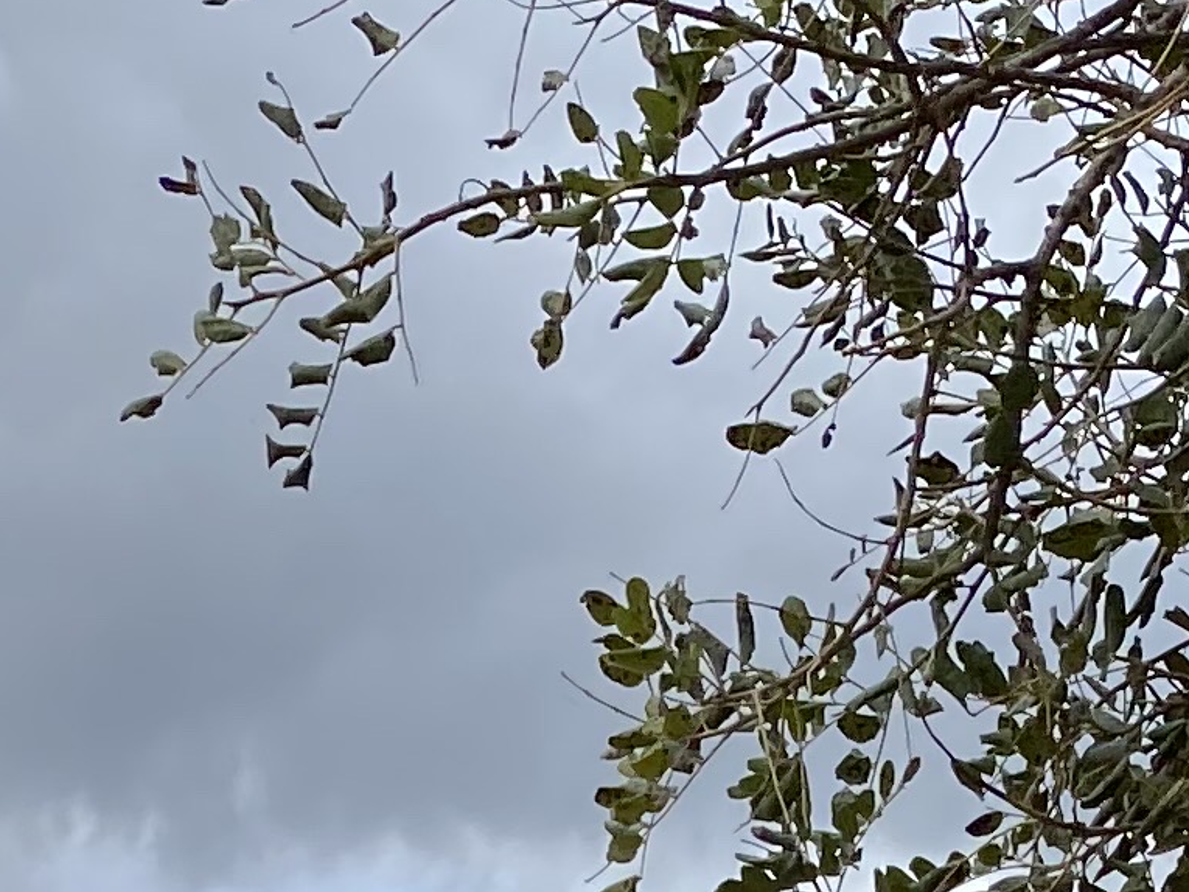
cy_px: 2303
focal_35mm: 137
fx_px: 4706
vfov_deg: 9.4
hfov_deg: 14.4
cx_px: 818
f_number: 1.8
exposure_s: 1/942
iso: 32
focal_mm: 4.25
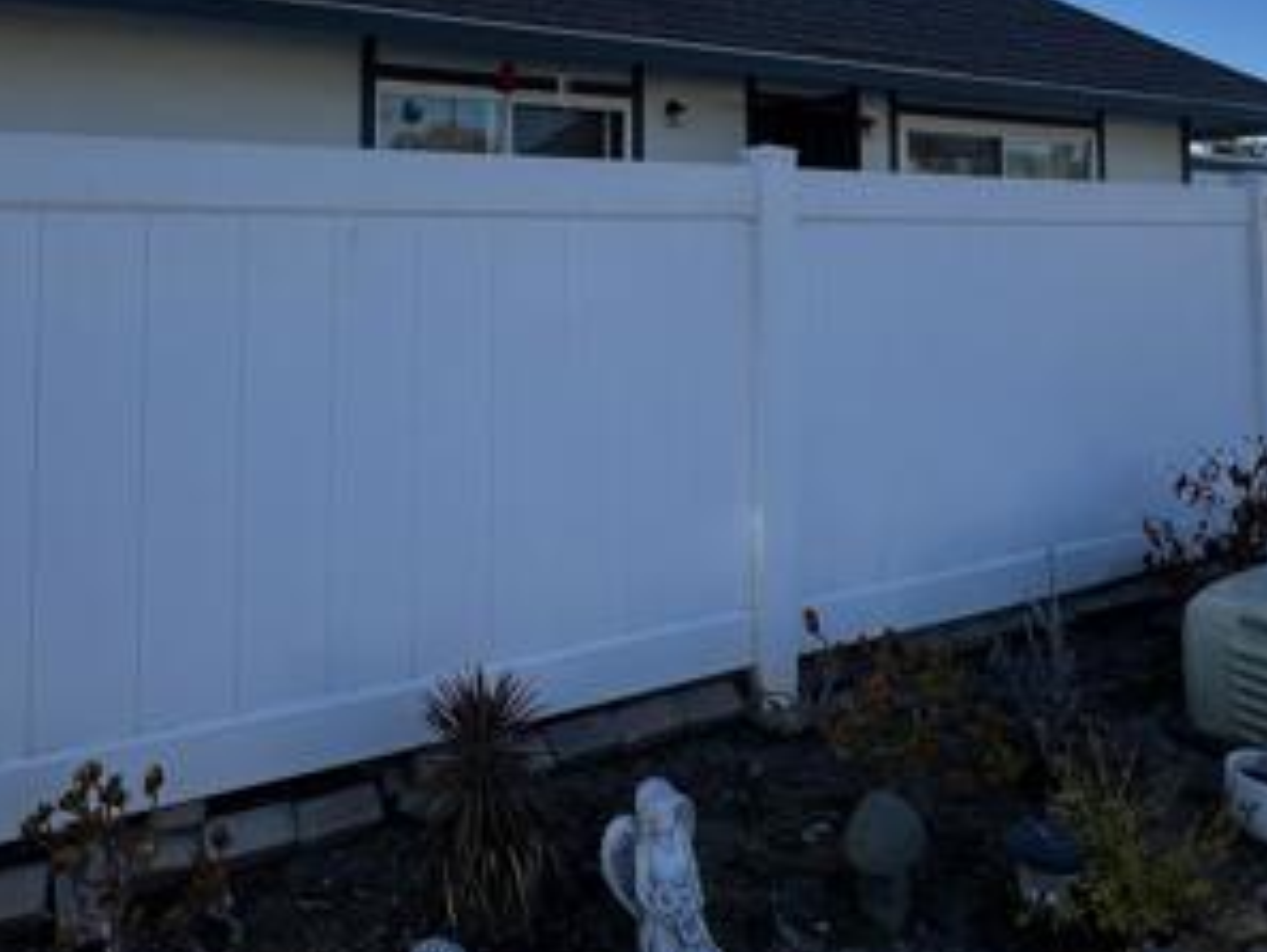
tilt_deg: +2.8
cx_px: 597
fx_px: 1025
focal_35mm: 28
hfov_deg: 63.4
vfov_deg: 47.2
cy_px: 196
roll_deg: +0.4
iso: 32
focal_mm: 1.57
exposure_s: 1/821
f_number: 1.8
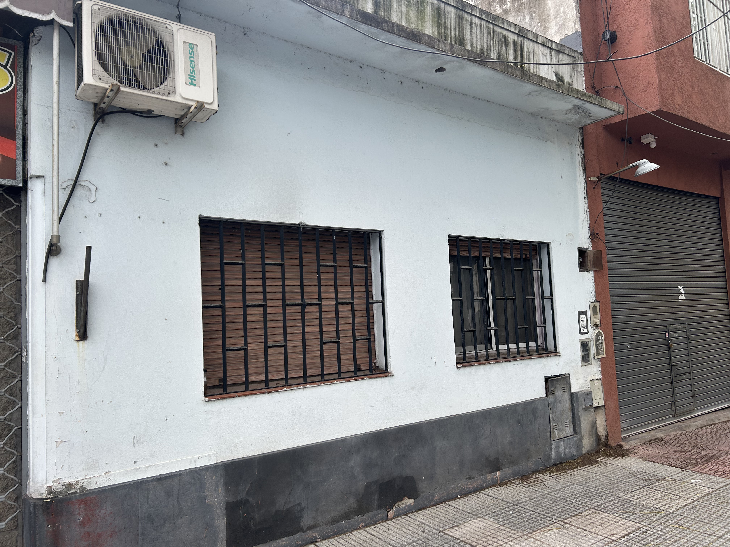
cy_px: 274
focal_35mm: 26
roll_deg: +3.0
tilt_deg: +5.7
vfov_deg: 53.1
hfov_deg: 67.3
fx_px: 548
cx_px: 365
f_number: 1.5
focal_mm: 5.7
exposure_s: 1/982
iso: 50
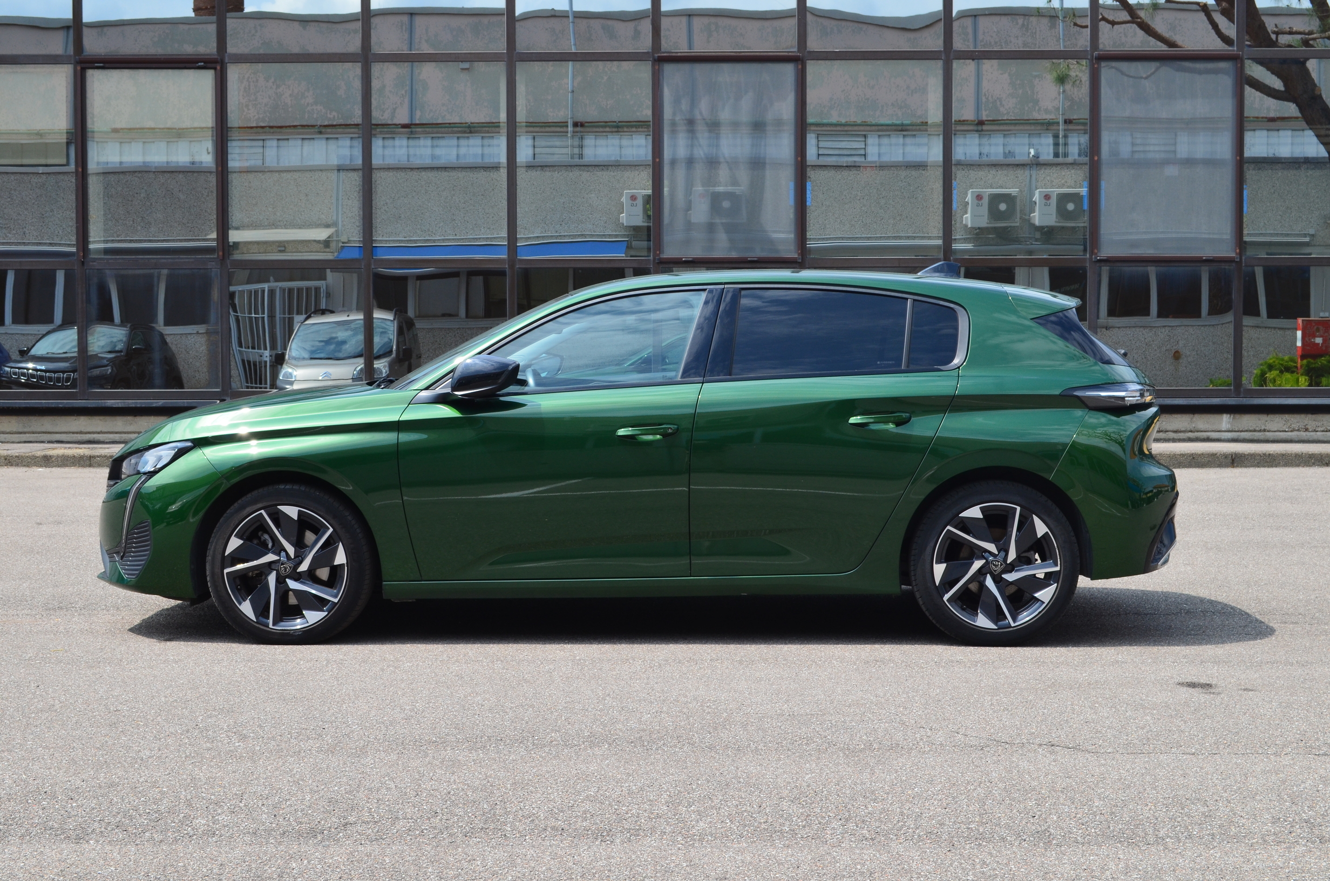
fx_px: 1880
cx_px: 665
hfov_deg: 39.0
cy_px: 440
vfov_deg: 26.4
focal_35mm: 51
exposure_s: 1/250
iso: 320
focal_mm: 34
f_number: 10
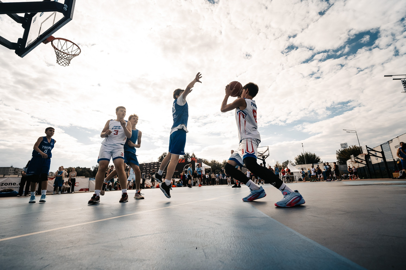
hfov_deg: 96.7
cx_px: 203
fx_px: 180
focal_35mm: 16
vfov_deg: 73.7
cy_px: 135
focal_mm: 16
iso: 400
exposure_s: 1/6400
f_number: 3.5
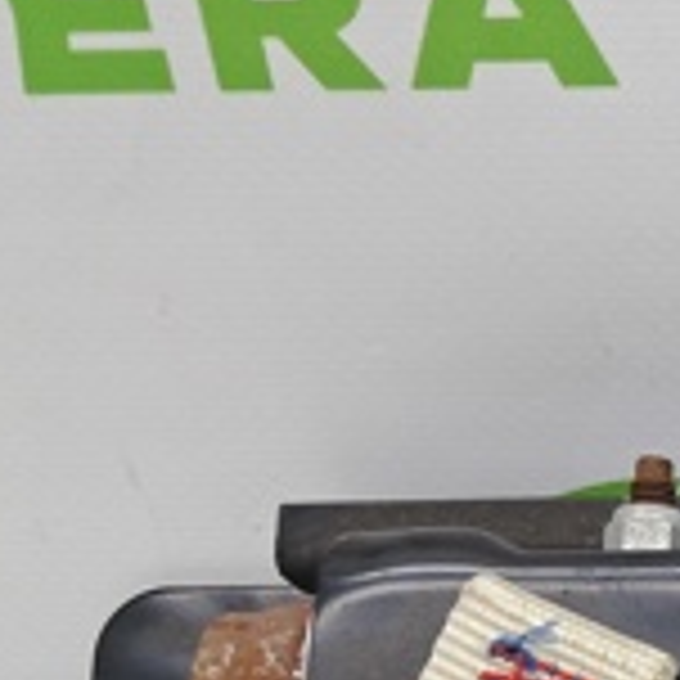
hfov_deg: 14.1
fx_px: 2245
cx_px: 1410
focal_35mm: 101
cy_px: 723
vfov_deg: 16.8
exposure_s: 1/50
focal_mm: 4
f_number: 1.8
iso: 50
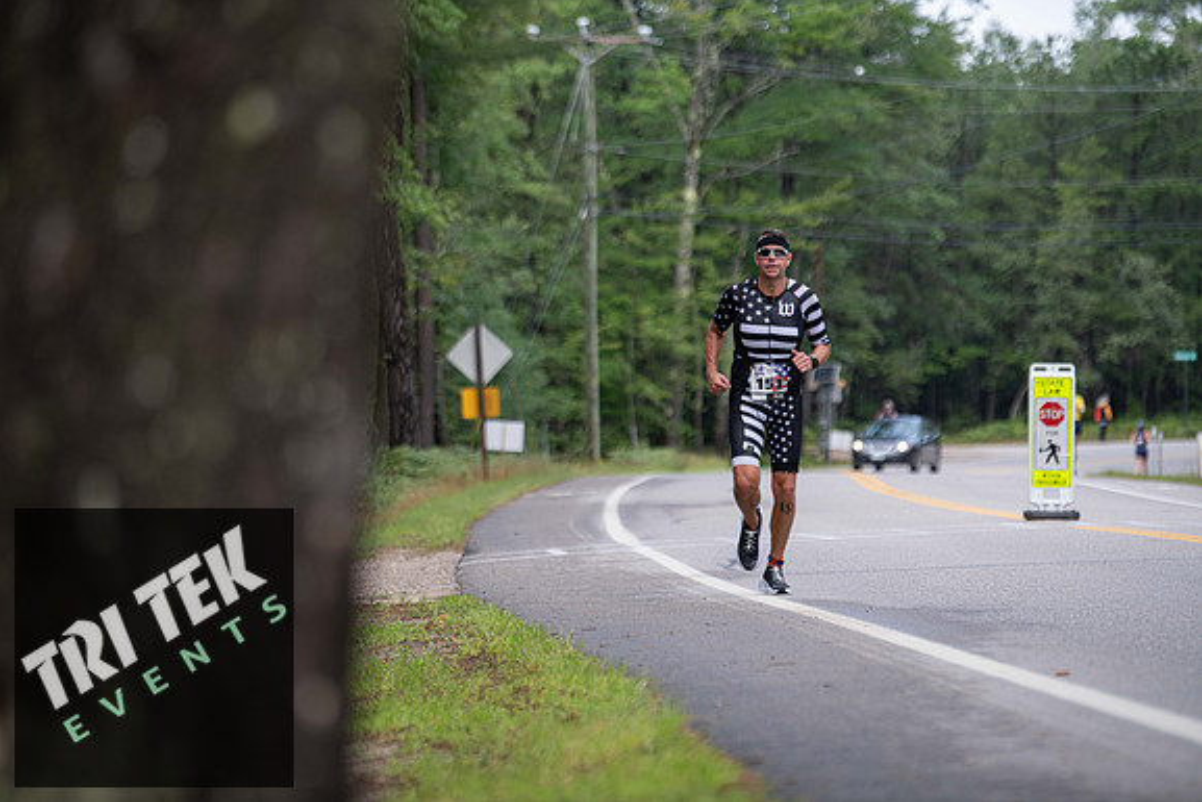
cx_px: 602
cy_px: 401
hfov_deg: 11.7
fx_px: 5878
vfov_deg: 7.8
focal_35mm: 176
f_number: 3.5
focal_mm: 175
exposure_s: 1/400
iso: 250
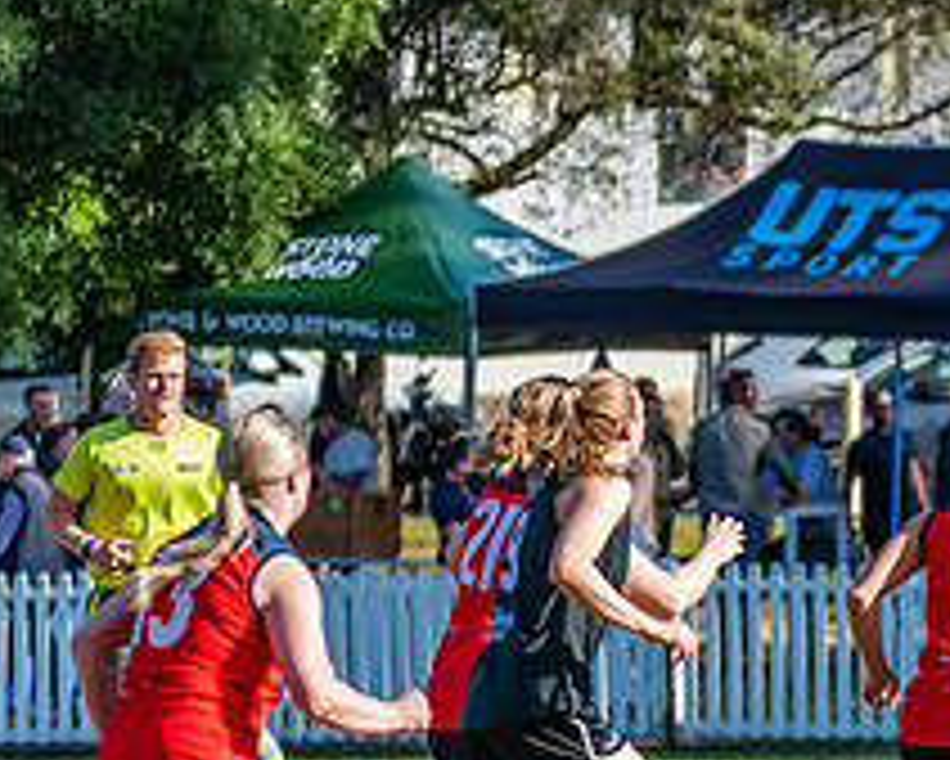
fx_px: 15977
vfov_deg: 2.7
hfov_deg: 3.4
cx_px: 1370
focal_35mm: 568
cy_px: 494
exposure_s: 1/1600
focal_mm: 190
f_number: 6.3
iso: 800
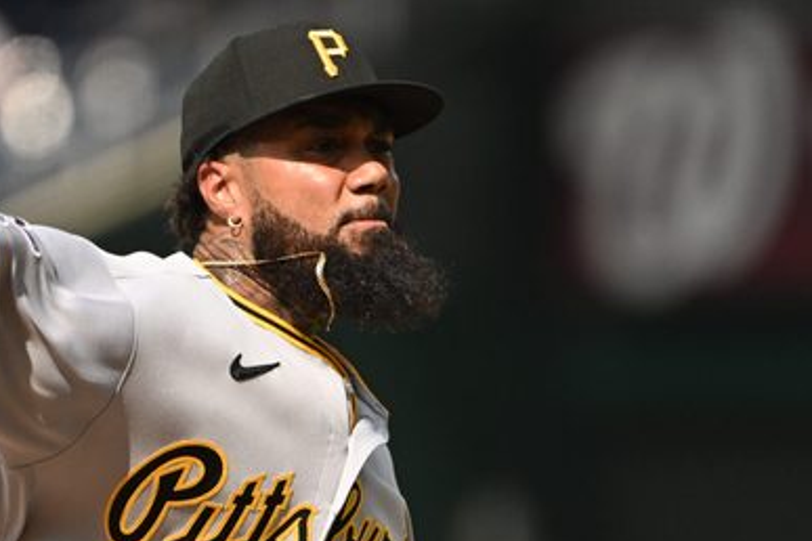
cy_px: 479
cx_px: 327
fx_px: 23862
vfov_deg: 1.3
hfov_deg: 1.9
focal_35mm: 1058
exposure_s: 1/4000
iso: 500
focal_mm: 400
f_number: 4
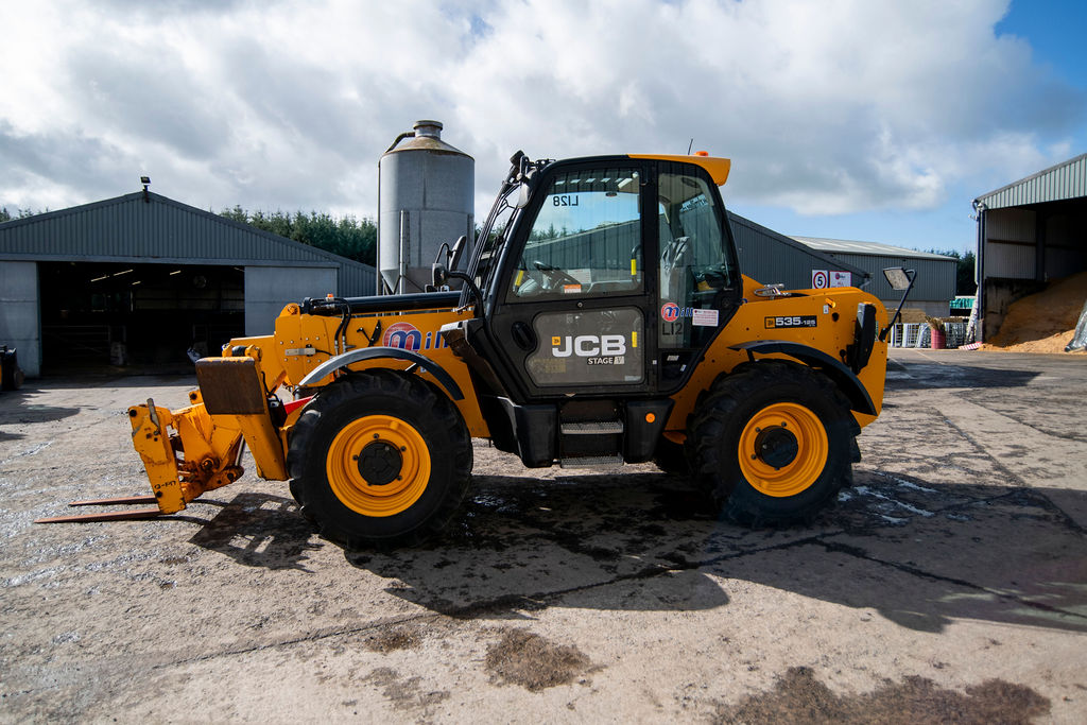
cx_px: 518
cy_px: 345
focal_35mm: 22
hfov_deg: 78.6
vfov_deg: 57.2
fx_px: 664
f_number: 5
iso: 250
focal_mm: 21
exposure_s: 1/2000
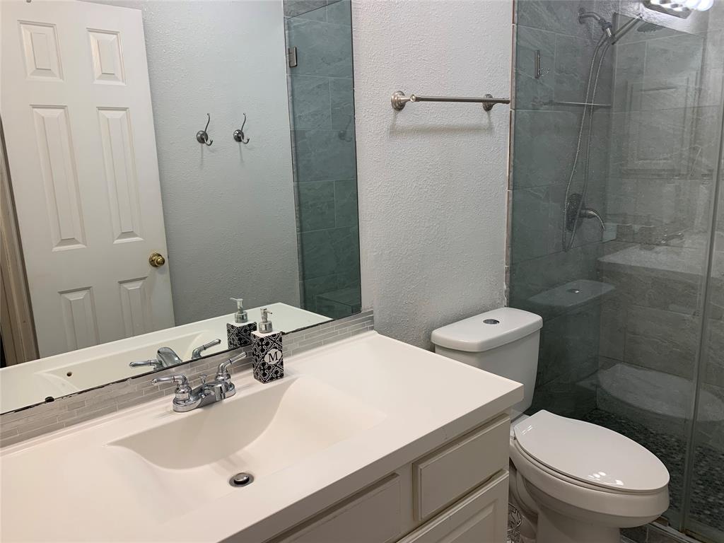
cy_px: 272
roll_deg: +1.8
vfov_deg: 53.1
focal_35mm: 26
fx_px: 544
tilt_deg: -12.3
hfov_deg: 67.3
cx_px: 362
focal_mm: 4.25
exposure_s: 1/60
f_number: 1.8
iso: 64
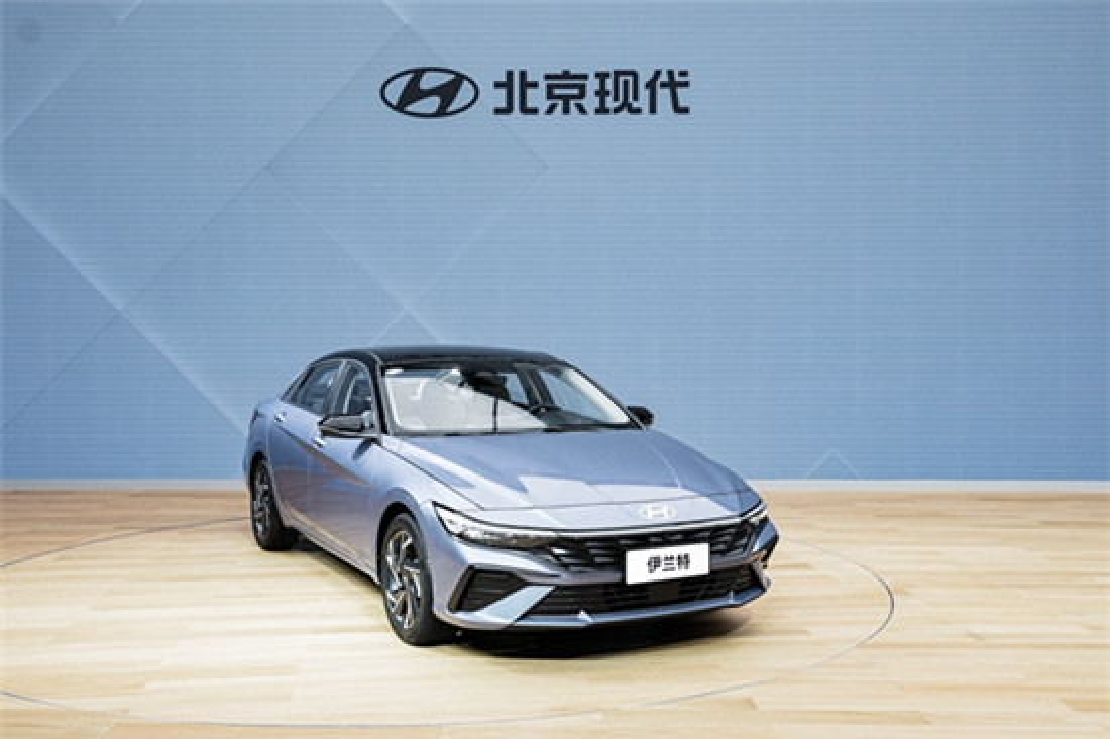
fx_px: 1109
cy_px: 370
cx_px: 555
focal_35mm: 36
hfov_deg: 53.2
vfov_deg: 36.8
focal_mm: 24
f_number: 5.6
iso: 200
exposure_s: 1/160
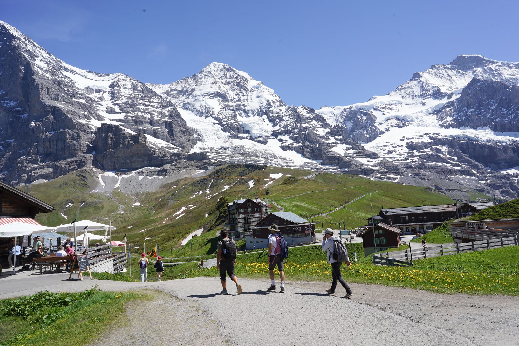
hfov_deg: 73.7
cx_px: 260
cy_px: 173
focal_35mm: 24
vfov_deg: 53.1
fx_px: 346
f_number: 16
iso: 100
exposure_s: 1/100
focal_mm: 24
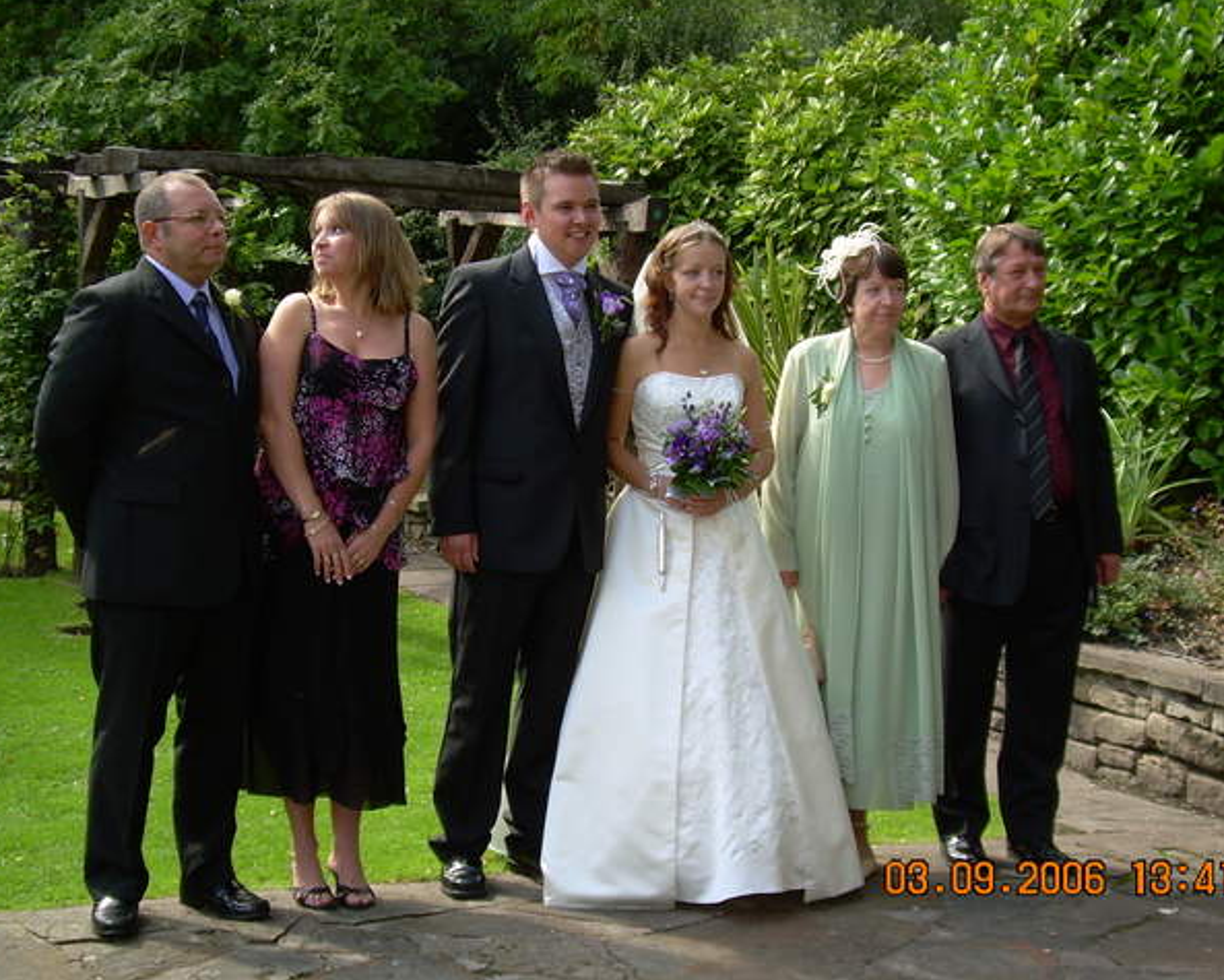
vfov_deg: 25.4
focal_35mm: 60
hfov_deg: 31.4
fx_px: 2175
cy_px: 487
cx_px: 634
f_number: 3.3
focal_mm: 9.6
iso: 50
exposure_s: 1/149
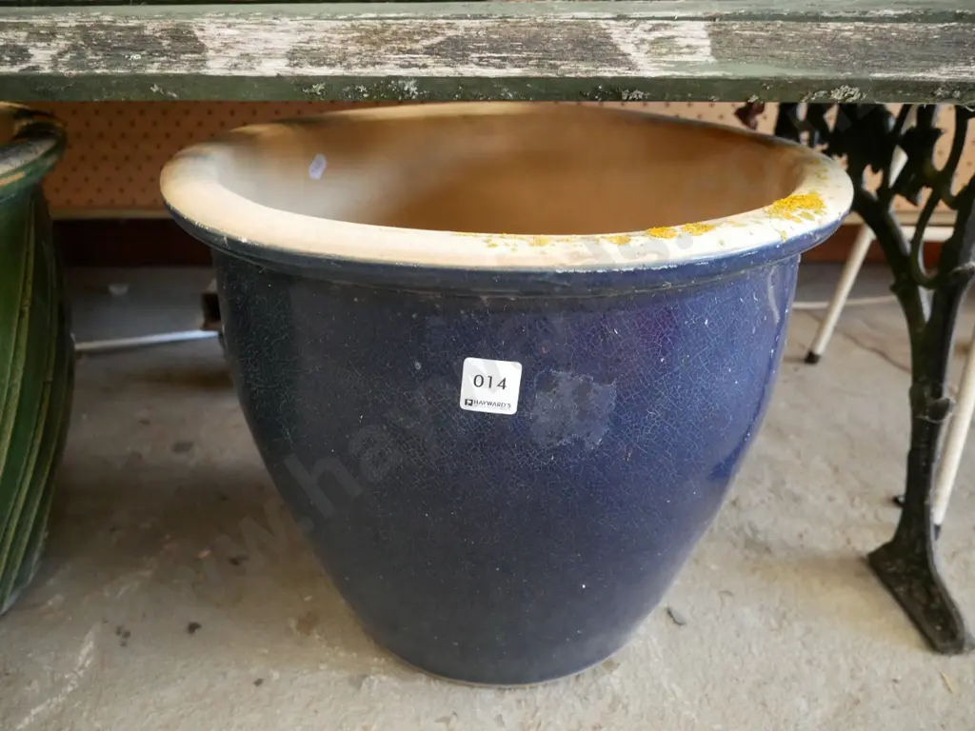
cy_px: 366
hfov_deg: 60.0
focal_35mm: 30
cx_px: 488
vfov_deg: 46.8
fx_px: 845
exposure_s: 1/60
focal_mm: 15
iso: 3200
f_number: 4
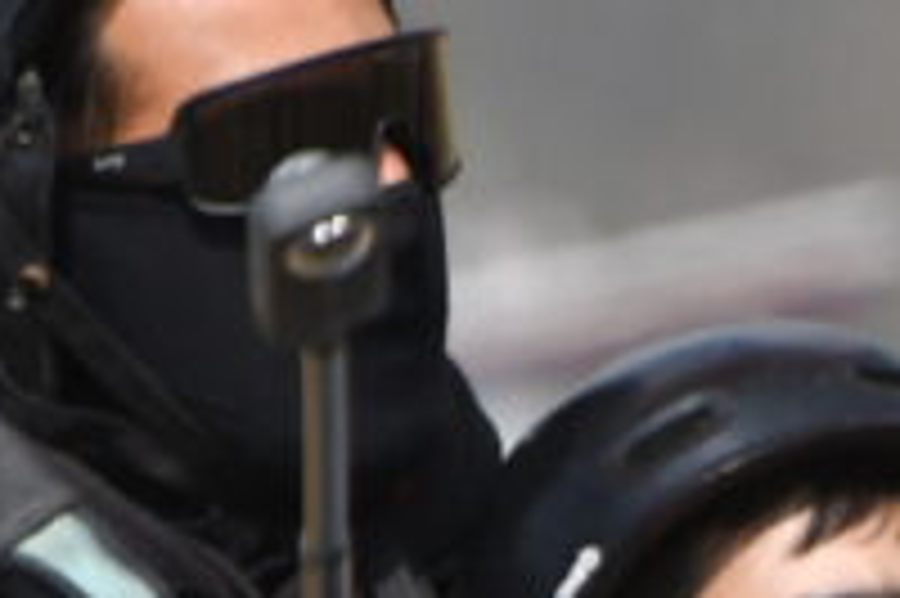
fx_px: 57551
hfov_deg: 0.9
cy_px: 960
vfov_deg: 0.6
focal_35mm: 2304
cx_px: 954
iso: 1000
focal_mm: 300
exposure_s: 1/8000
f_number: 5.6
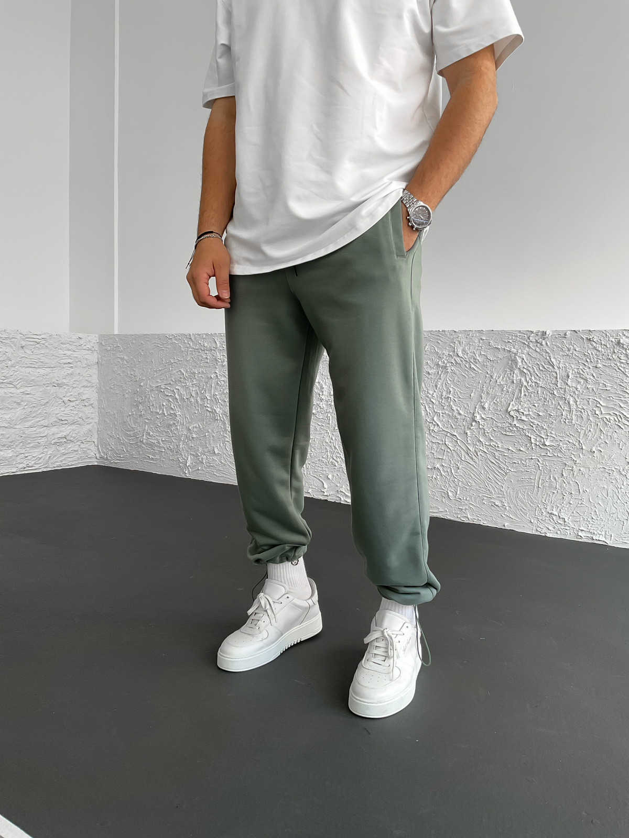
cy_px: 419
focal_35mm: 29
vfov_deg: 61.7
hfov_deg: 48.2
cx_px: 314
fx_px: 703
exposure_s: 1/120
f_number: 1.8
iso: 40
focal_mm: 3
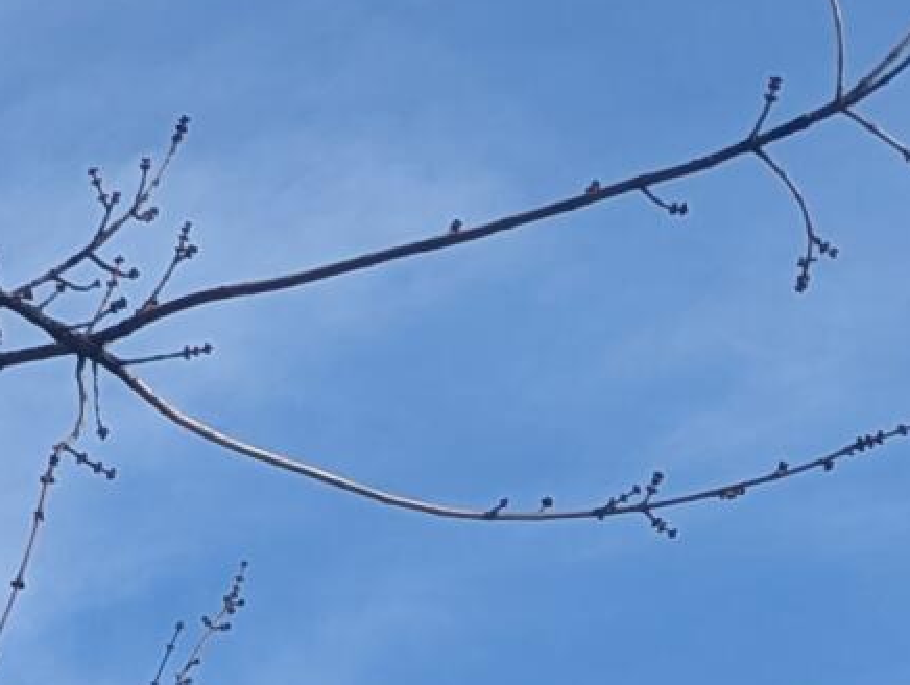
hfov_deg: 11.2
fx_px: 4342
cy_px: 2268
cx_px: -722
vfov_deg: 7.5
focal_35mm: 165
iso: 46
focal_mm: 6.81
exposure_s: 1/2262
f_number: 1.85
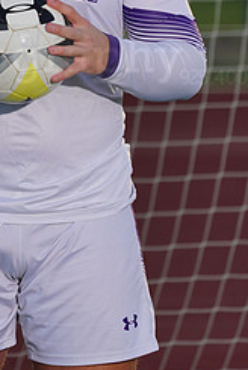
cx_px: -17
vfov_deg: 2.2
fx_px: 9747
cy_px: 45
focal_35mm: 946
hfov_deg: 1.5
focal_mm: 400
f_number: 8
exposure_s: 1/200
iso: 100
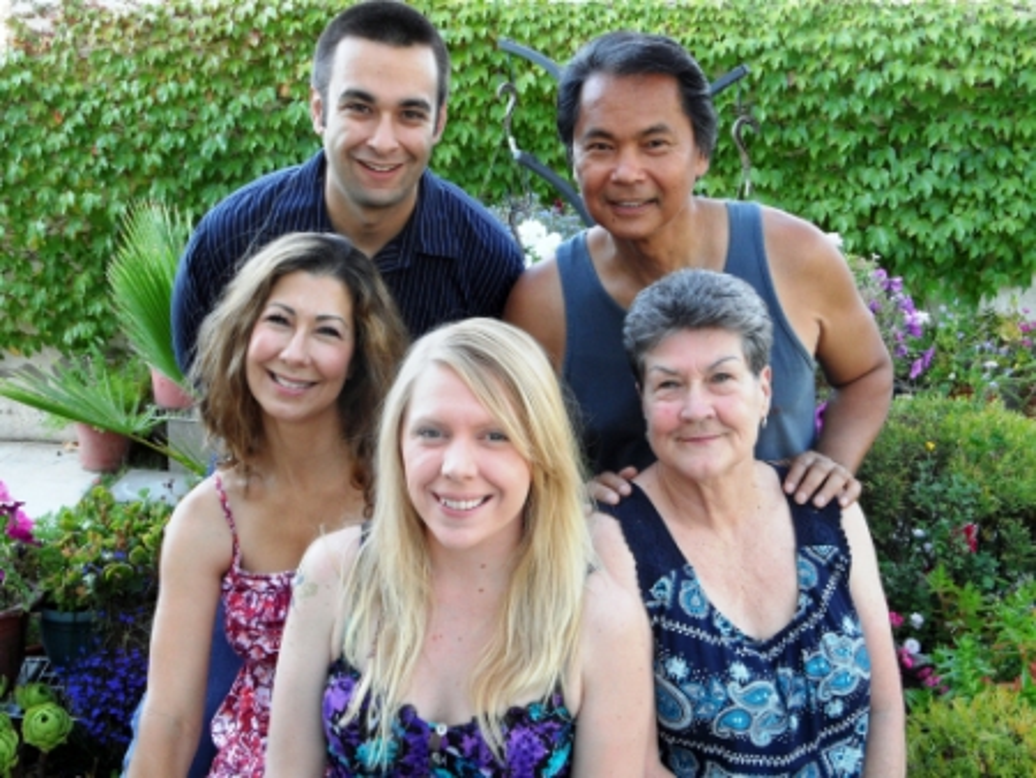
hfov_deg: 46.8
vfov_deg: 36.0
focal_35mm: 40
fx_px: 1198
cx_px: 518
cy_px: 389
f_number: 3.6
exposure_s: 1/60
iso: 100
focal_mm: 6.5
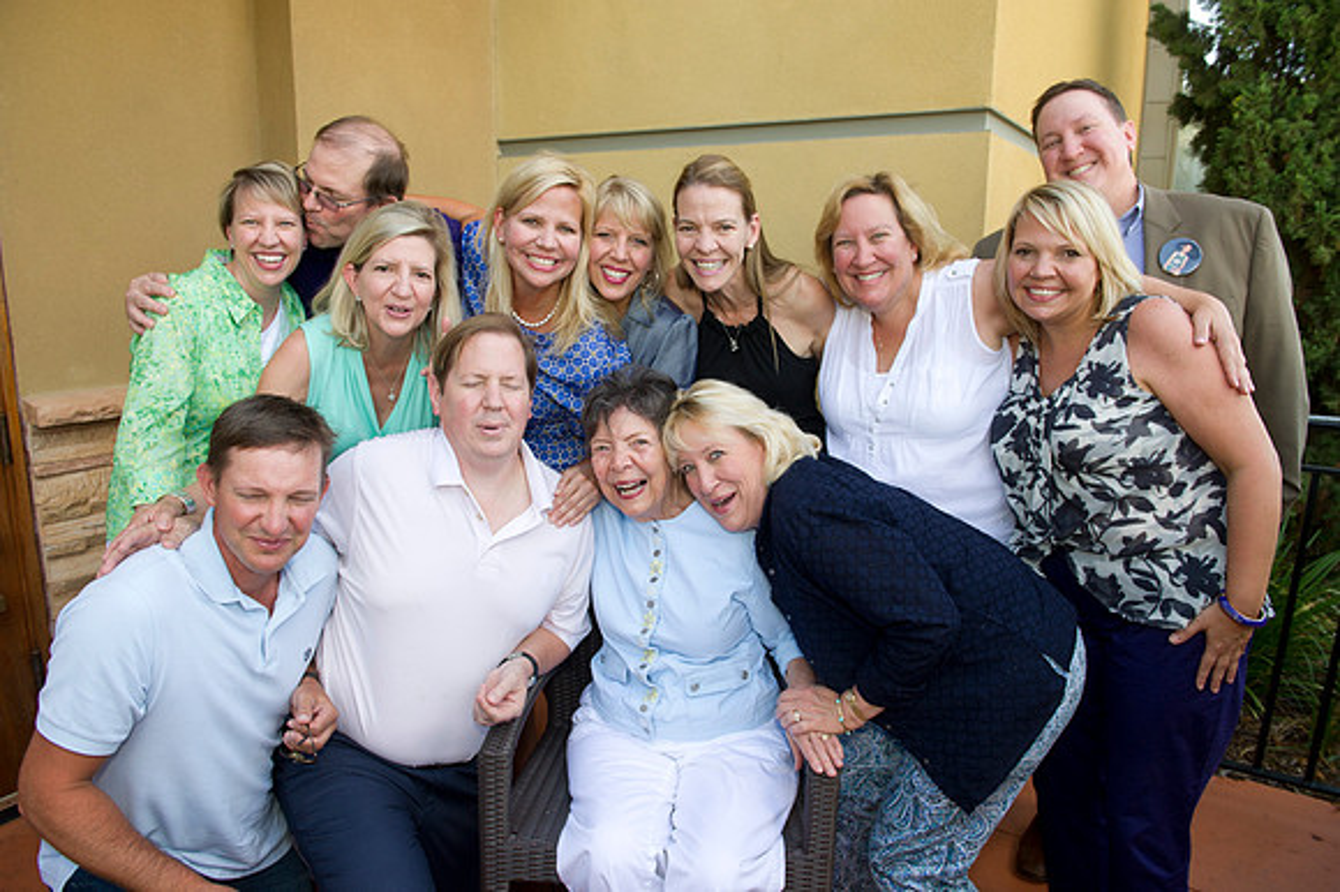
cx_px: 670
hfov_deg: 73.8
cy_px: 446
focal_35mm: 24
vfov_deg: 53.1
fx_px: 893
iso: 640
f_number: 5.6
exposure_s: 1/250
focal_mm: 24
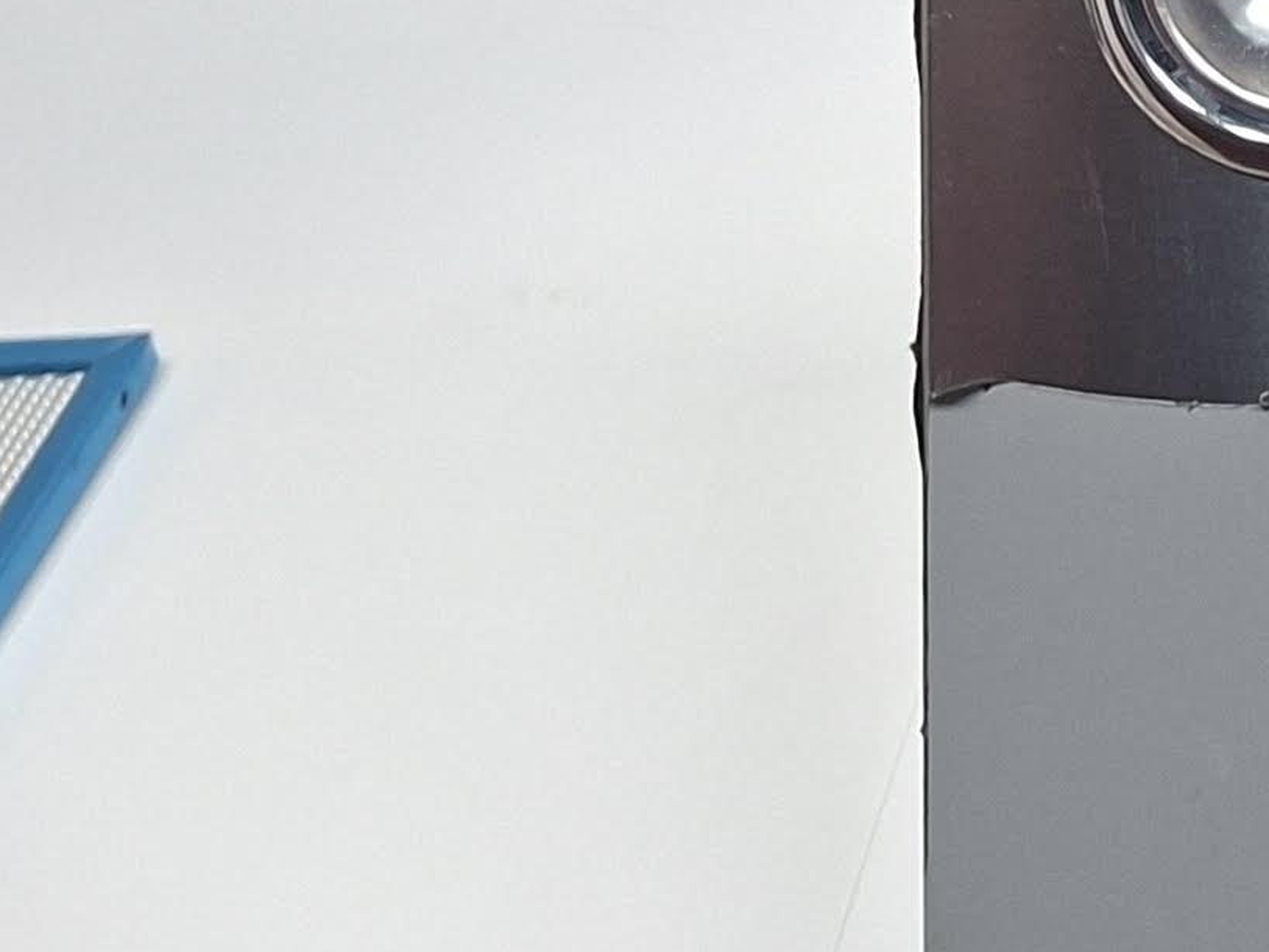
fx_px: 4144
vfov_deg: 12.9
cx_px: 2543
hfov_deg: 14.4
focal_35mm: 113
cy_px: -122
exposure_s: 1/50
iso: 200
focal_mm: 5.54
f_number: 1.8
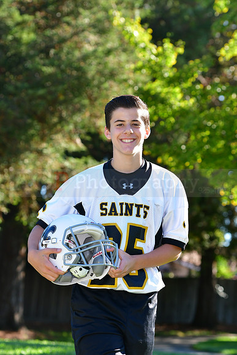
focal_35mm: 150
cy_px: 178
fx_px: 1480
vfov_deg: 13.7
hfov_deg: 9.2
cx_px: 118
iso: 400
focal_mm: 100
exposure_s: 1/640
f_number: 4.5
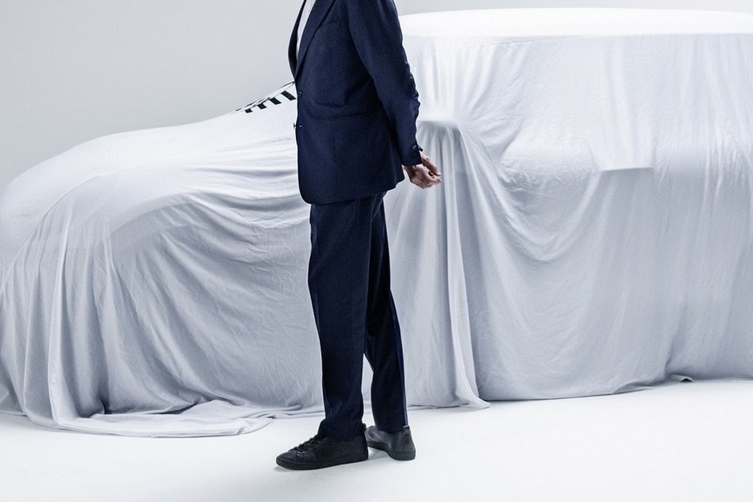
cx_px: 448
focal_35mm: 56
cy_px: 170
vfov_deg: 24.1
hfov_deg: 35.5
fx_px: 1171
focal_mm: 38
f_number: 2.8
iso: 640
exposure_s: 1/160
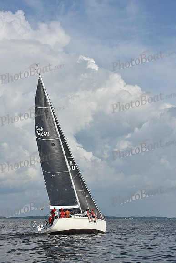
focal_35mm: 102
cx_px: 88
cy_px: 132
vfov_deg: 20.0
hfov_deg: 13.4
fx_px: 747
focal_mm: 102
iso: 250
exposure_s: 1/1250
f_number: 10
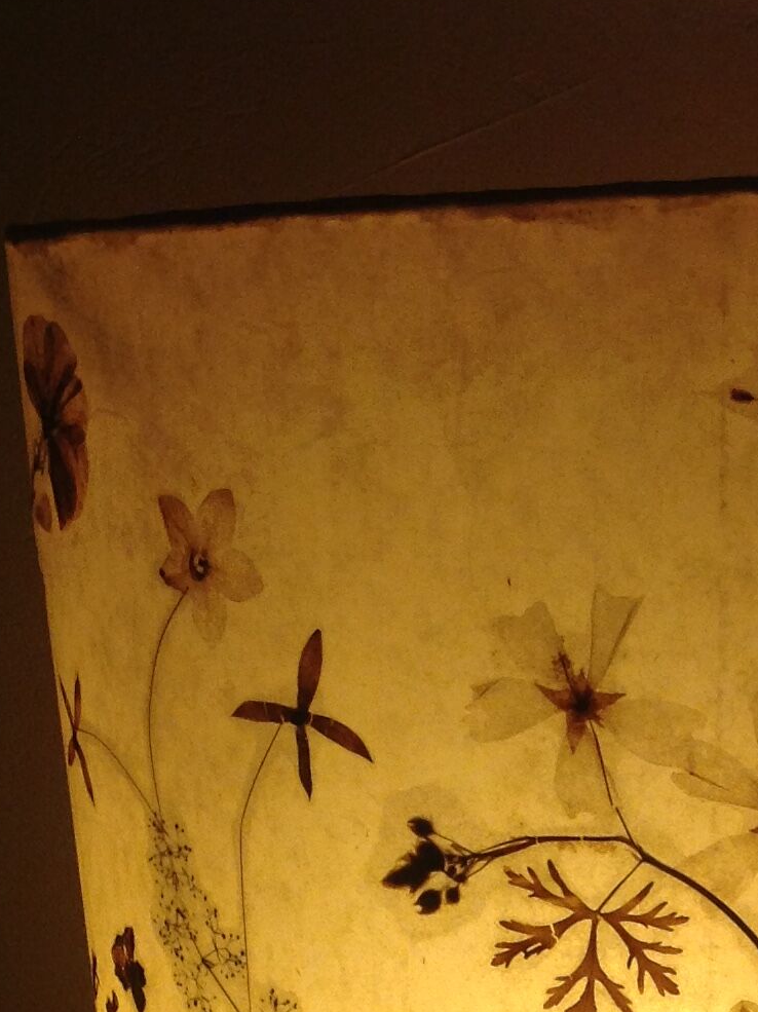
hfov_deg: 15.9
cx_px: 650
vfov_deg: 20.4
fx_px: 2688
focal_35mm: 92
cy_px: 1087
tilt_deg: -17.2
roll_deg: +2.4
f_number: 2.4
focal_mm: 4.28
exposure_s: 1/120
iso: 100
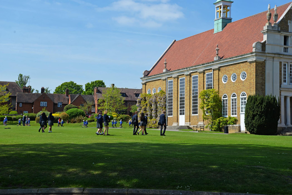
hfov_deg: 35.6
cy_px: 98
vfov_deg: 24.2
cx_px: 146
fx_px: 454
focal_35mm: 56
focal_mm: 56
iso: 100
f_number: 8
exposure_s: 1/250
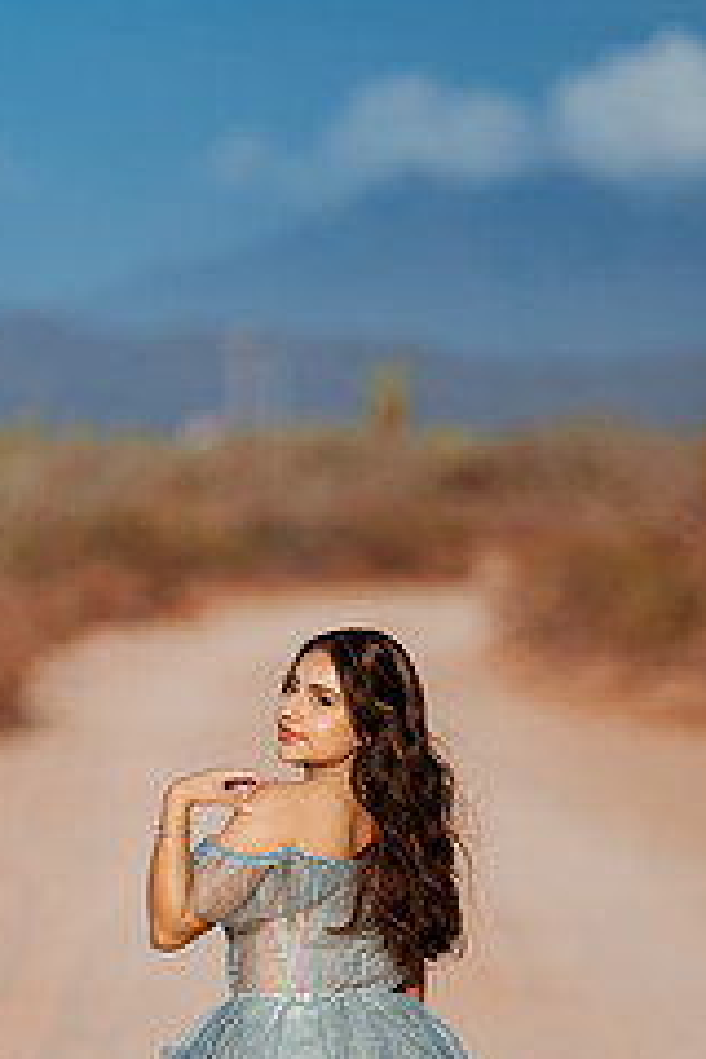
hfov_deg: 5.4
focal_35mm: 253
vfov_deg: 8.1
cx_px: 419
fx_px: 7442
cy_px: 807
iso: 100
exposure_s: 1/8000
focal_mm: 135
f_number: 1.8
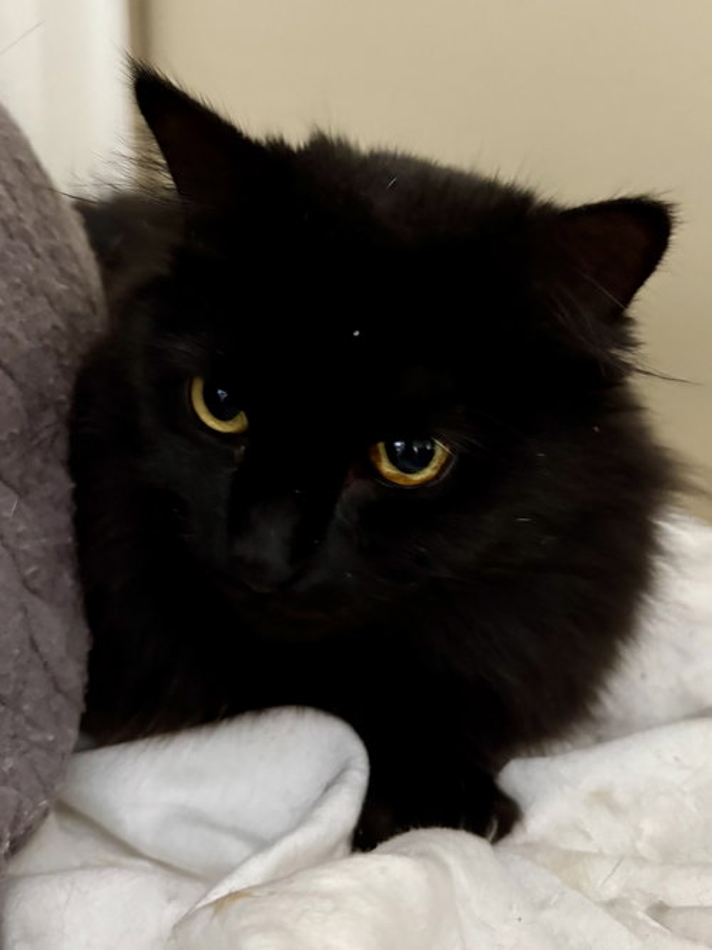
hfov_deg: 56.8
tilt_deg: -16.9
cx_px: 356
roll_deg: -1.2
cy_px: 475
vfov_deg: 71.6
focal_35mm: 24
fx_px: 658
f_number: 1.78
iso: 1000
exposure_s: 1/35
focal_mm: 6.76
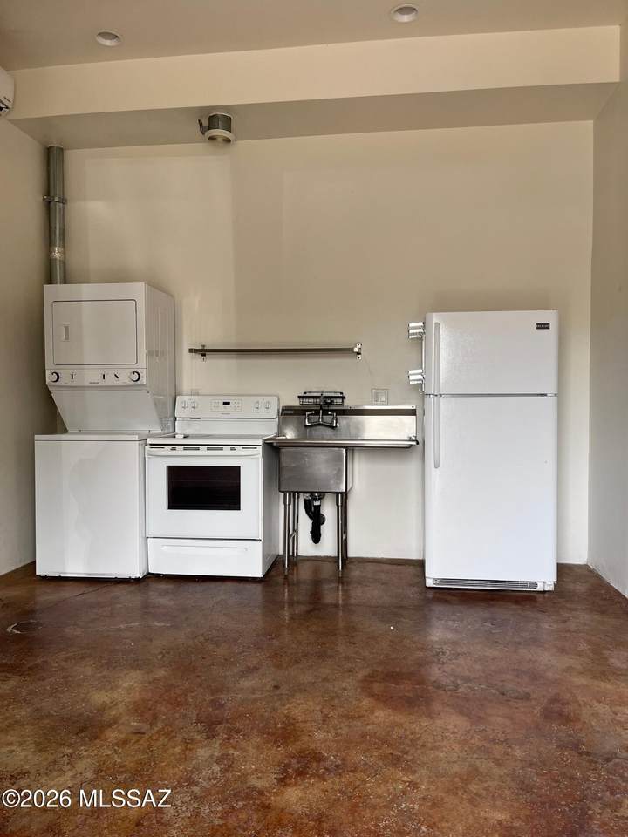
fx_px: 629
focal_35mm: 26
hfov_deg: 53.1
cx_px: 314
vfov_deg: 67.3
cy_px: 418
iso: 64
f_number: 1.6
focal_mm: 5.1
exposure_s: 1/122
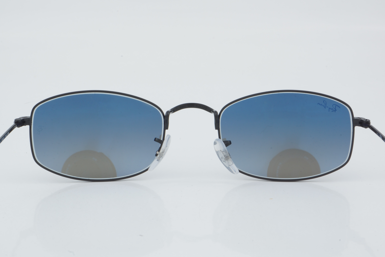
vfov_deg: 16.6
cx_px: 192
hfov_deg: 24.6
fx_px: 882
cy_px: 128
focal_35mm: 82
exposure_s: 1/4
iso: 100
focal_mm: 55
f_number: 29
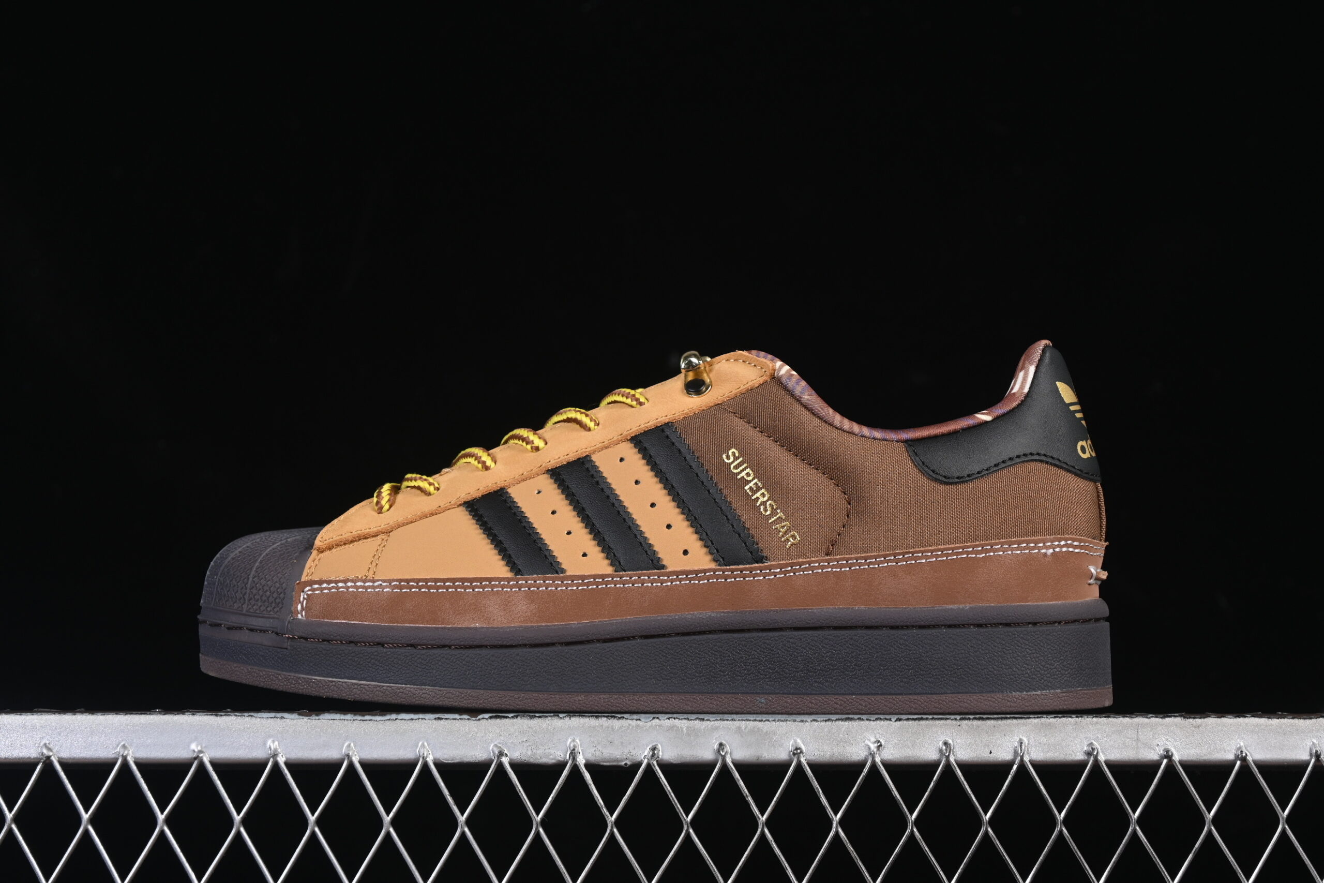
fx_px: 2758
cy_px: 442
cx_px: 662
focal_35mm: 75
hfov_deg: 27.0
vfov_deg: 18.2
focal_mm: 50
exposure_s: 1/60
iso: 160
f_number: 7.1
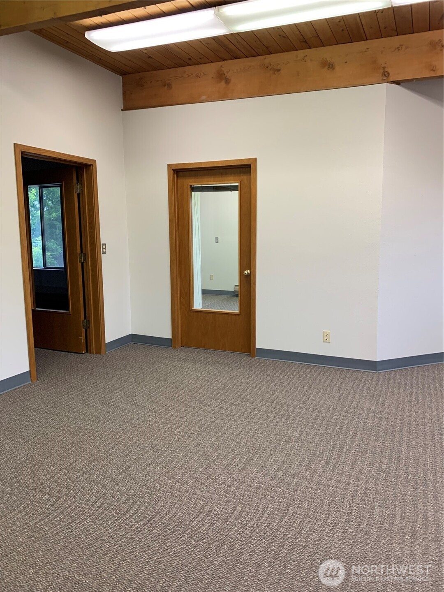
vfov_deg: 67.3
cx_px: 222
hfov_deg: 53.1
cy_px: 296
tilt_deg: -5.9
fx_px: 445
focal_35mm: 26
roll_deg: +0.8
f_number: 1.8
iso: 100
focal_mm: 4.25
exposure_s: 1/60
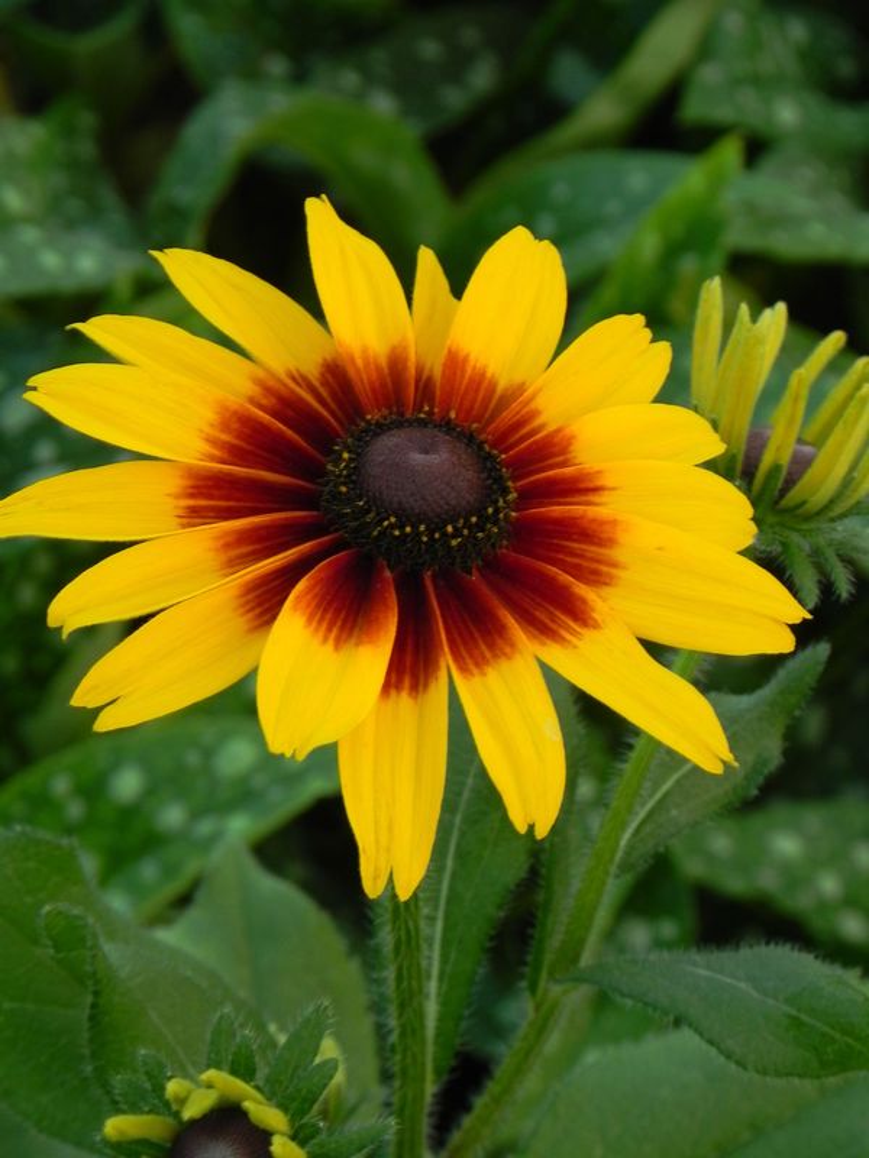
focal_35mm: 212
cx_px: 434
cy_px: 579
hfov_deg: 7.0
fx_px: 7096
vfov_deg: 9.3
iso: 160
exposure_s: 1/30
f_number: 5
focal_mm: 37.7
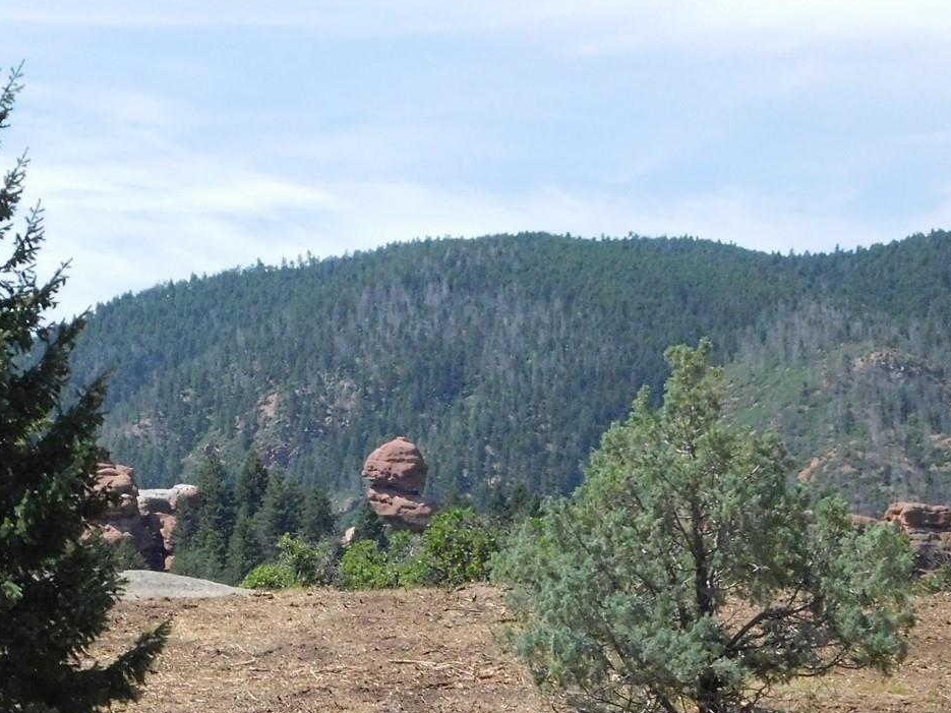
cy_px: 474
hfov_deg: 17.4
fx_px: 3104
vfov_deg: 13.1
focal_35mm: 113
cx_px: 290
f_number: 8.4
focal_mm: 11.7
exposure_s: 1/1000
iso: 800
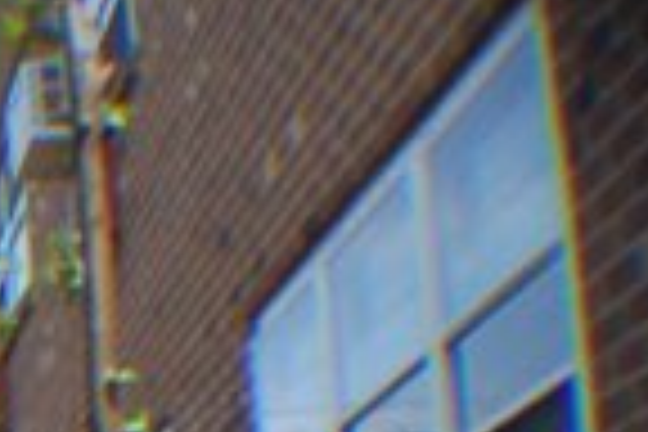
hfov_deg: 12.8
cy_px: 772
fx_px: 2394
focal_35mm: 133
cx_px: -774
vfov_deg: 9.8
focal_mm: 20
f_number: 4
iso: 800
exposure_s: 1/2500
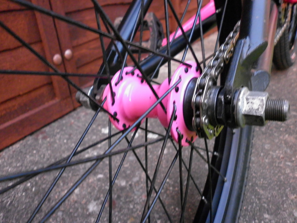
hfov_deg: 63.4
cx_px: 148
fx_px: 240
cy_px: 112
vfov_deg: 49.7
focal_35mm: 28
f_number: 2.8
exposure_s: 1/8
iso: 400
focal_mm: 5
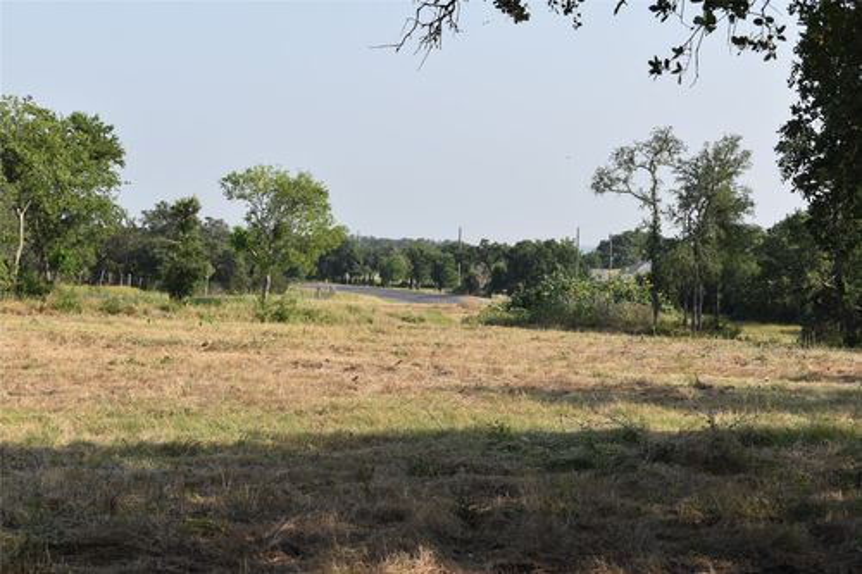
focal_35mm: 82
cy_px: 287
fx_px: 1975
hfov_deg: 24.6
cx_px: 431
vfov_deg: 16.5
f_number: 9.5
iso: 200
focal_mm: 55
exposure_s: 1/350
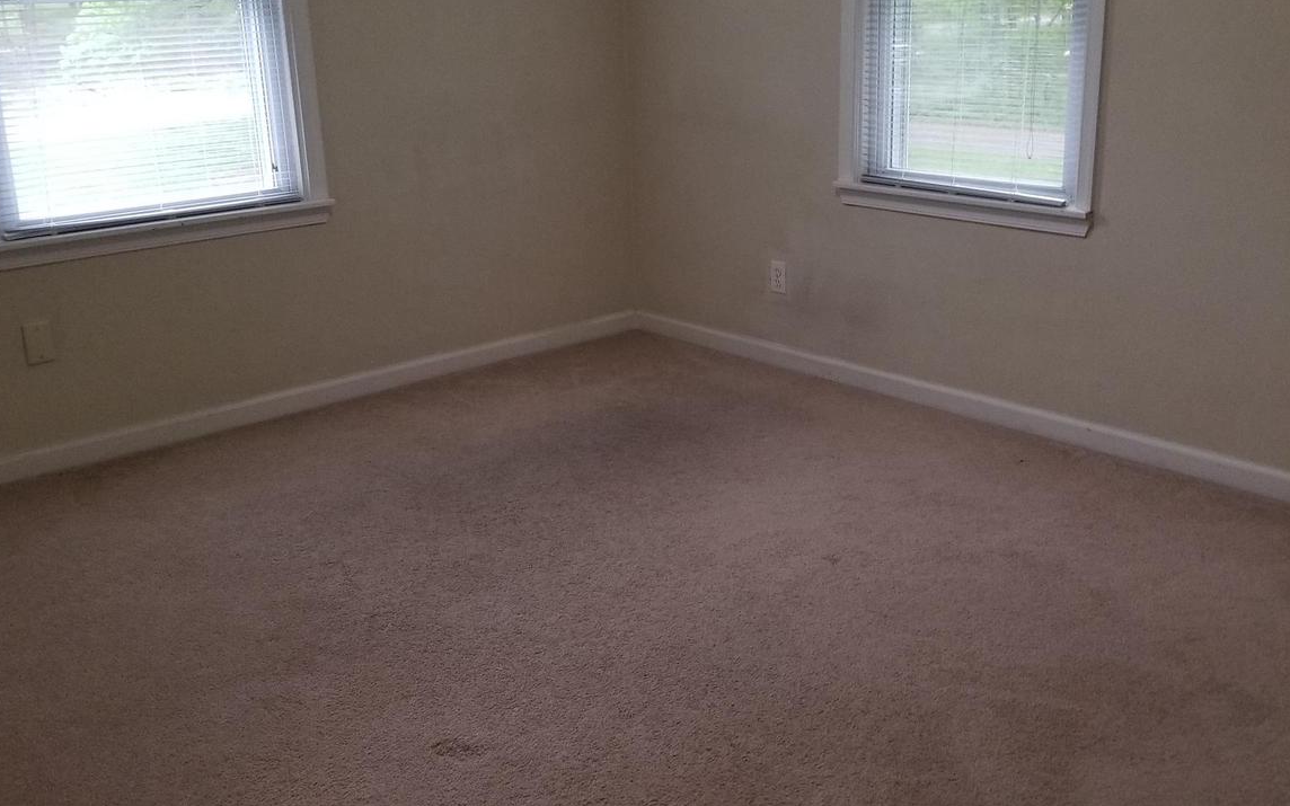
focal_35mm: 37
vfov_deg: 34.4
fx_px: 1301
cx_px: 642
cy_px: 357
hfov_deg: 52.7
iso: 200
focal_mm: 4.25
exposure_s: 1/60
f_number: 1.7
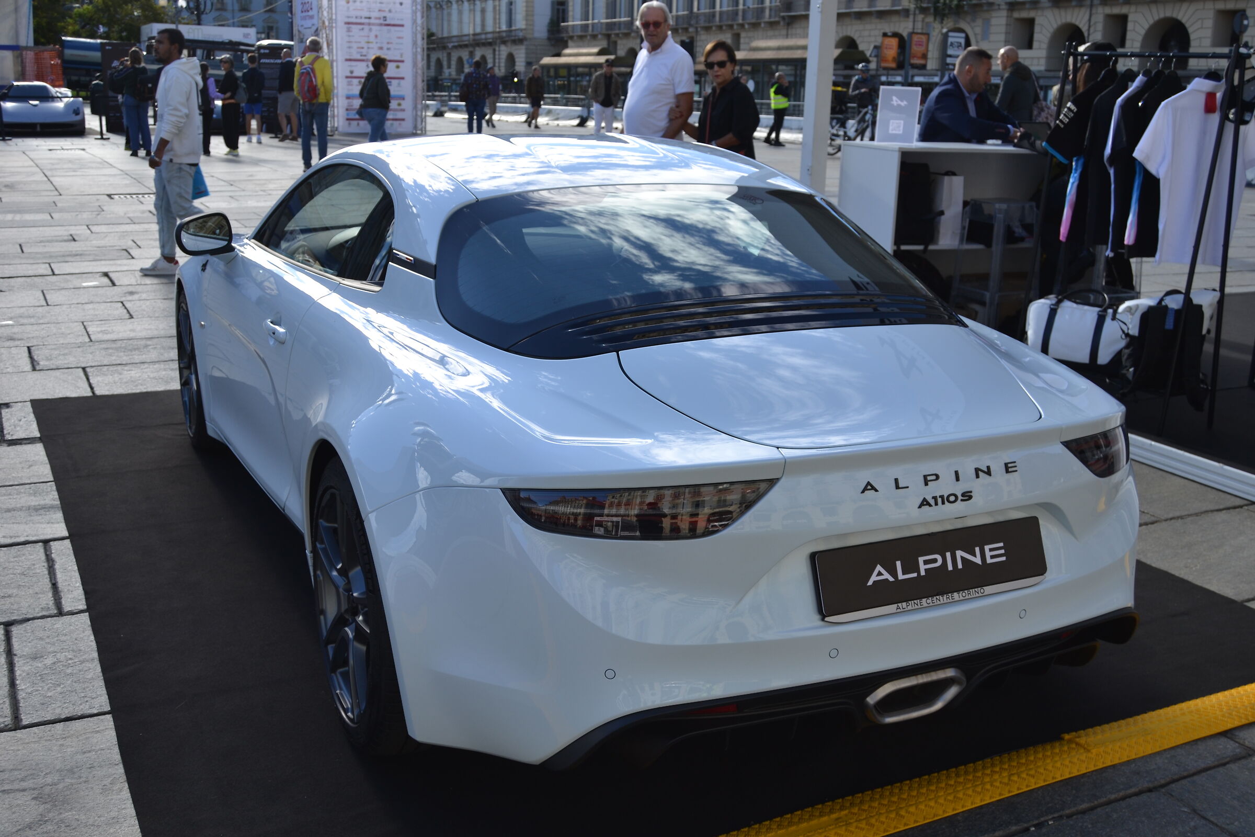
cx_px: 628
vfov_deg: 36.9
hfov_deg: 53.1
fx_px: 1255
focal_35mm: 36
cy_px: 418
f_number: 7.1
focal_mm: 24
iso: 100
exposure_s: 1/200
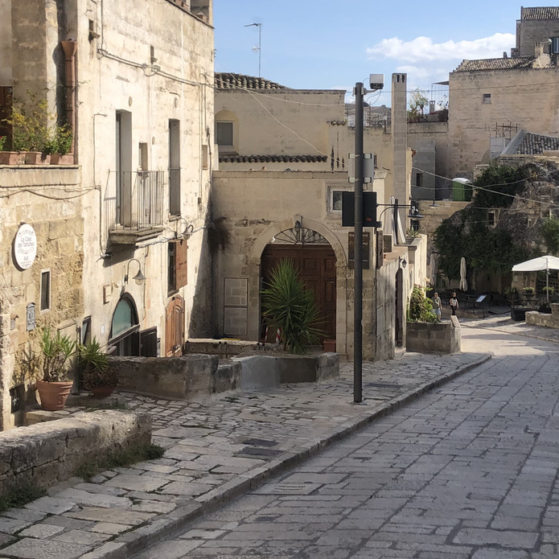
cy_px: 195
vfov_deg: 29.9
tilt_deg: -1.7
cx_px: 335
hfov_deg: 30.0
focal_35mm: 57
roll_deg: +0.8
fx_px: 1041
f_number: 1.8
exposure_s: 1/2183
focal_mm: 4
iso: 20
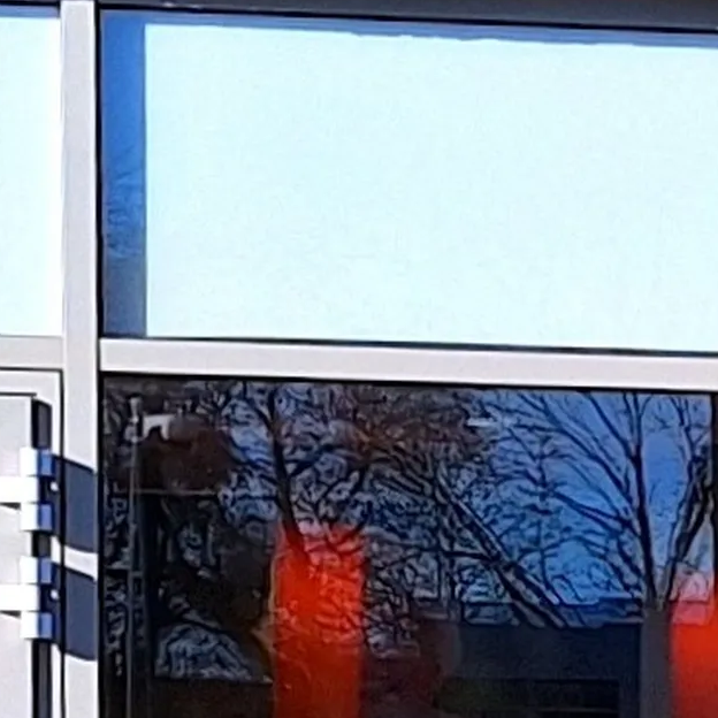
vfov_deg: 13.1
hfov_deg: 12.8
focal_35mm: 133
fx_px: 3121
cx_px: 871
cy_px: 392
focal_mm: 5.54
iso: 40
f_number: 1.8
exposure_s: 1/1590
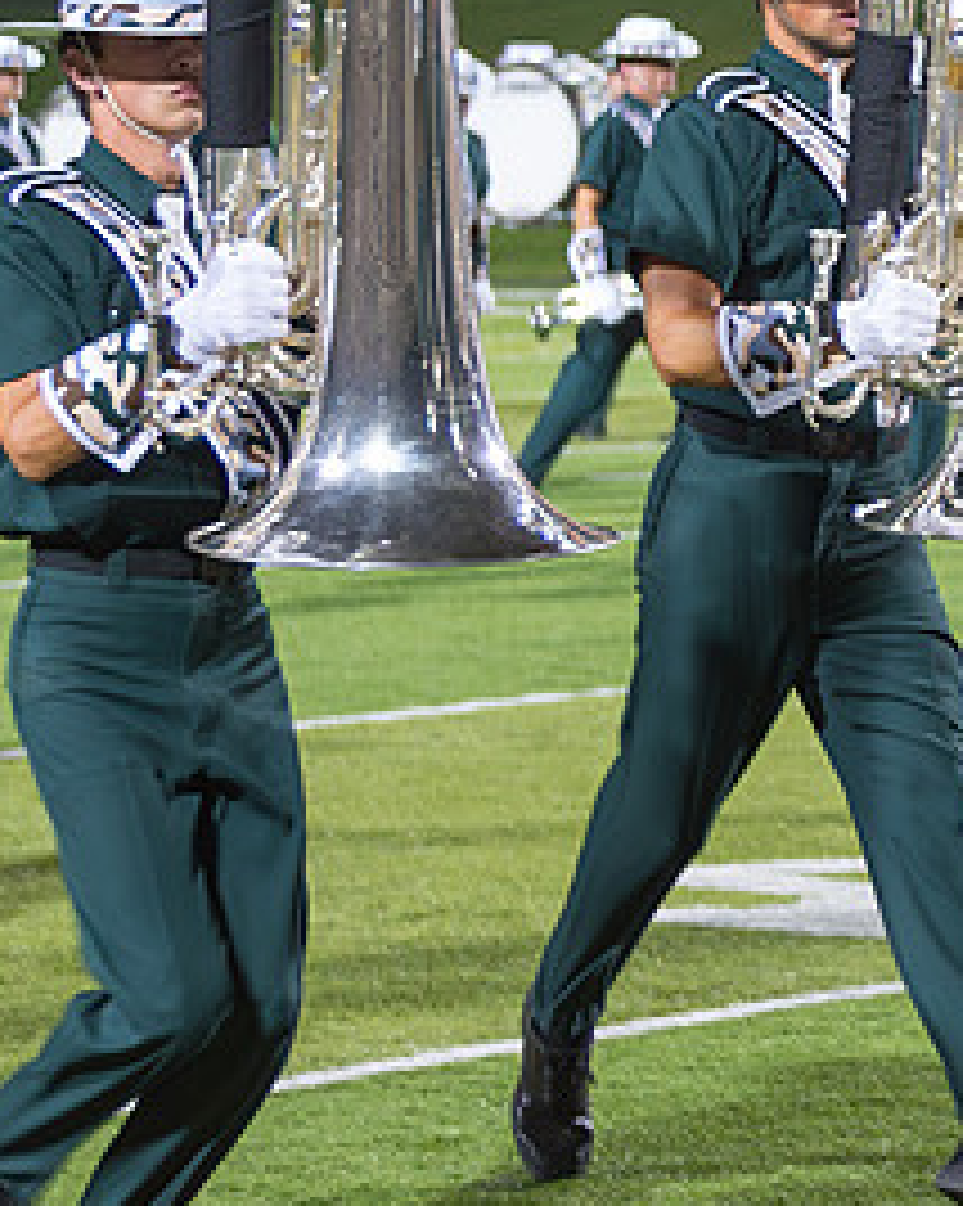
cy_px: 201
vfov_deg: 9.8
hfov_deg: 7.7
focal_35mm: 197
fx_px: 7026
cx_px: 1484
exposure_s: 1/160
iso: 2000
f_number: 4.5
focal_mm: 70
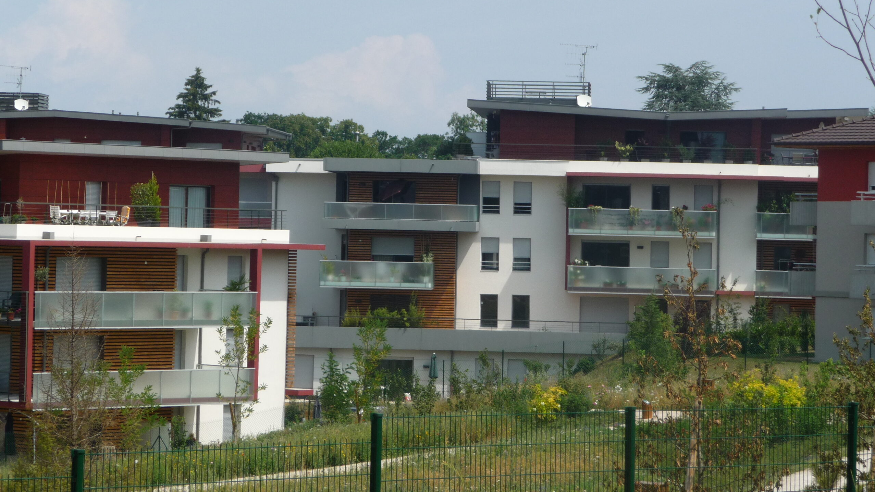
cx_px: 438
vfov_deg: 7.9
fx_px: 3573
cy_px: 179
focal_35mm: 154
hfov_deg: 14.0
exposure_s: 1/640
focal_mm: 24.1
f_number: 4.8
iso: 100
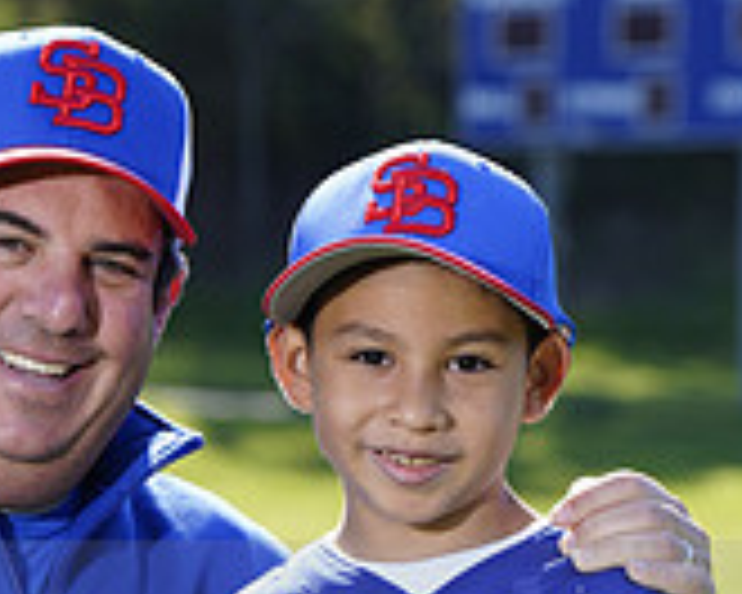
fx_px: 8037
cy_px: 603
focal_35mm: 366
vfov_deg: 4.2
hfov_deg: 5.3
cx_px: 88
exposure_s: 1/250
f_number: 5
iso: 100
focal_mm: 111
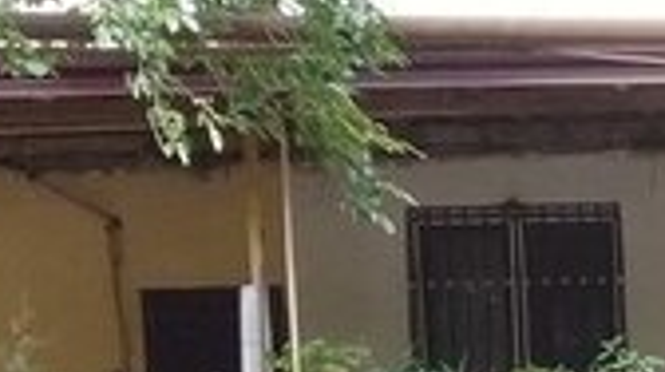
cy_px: 956
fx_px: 2342
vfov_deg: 8.2
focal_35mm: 133
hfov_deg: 15.4
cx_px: 867
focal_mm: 3.3
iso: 64
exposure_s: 1/100
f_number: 2.2
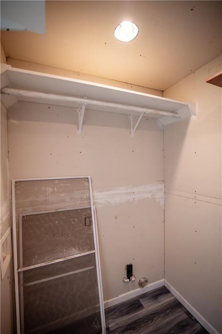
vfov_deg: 96.8
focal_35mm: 16
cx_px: 111
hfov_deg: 73.7
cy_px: 167
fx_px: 148
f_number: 2.8
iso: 320
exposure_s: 1/100
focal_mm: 16
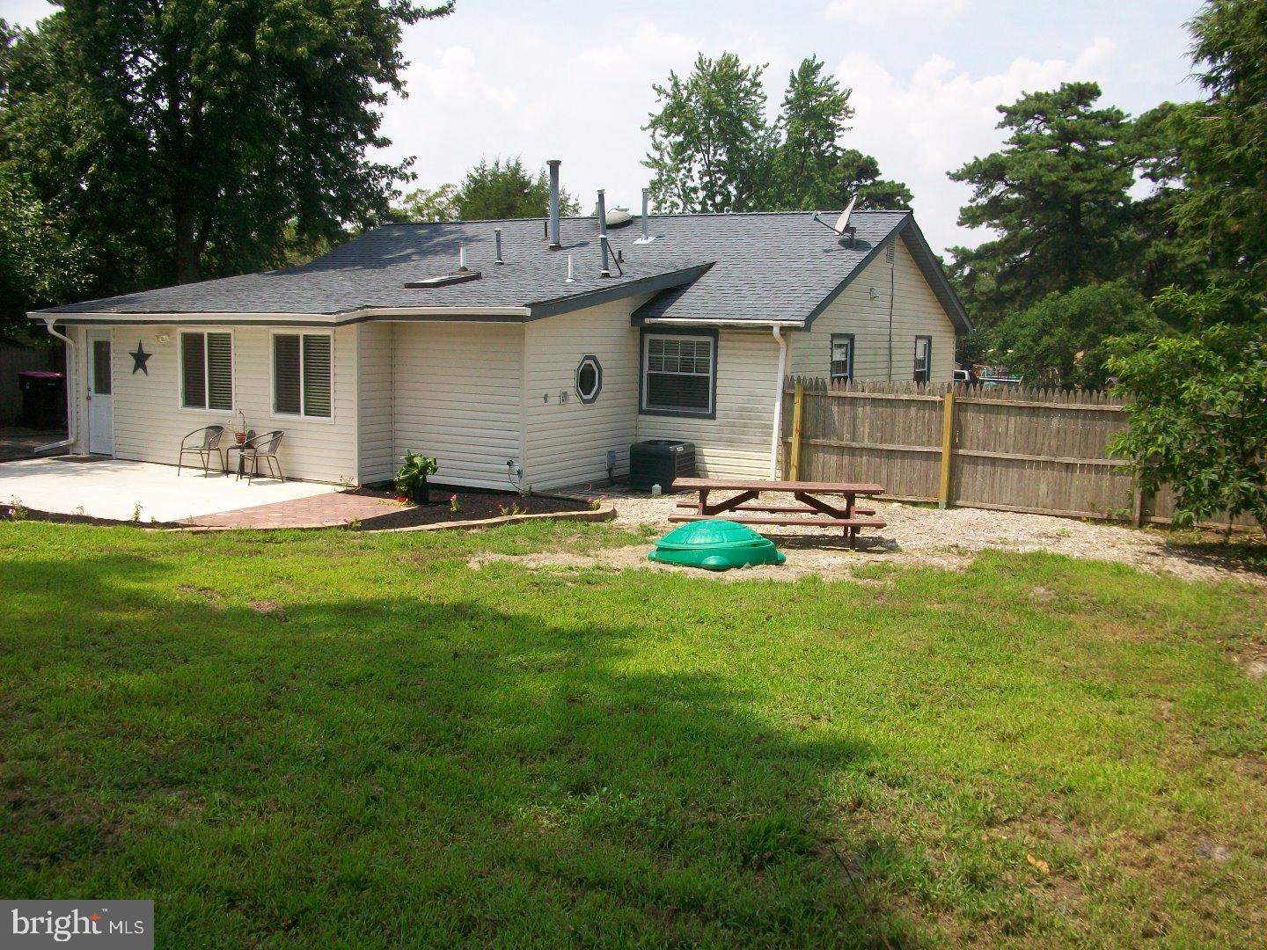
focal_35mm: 32
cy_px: 475
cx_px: 634
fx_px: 1171
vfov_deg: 44.2
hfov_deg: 56.8
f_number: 5.5
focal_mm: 5.7
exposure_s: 1/250
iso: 64
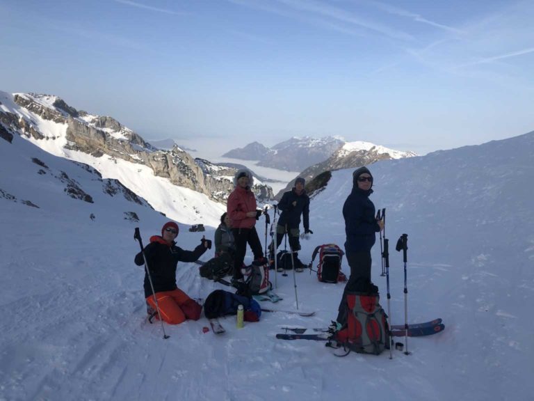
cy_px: 200
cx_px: 267
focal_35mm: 28
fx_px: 432
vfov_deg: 49.7
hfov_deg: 63.4
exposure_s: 1/2404
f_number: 1.8
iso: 20
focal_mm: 4
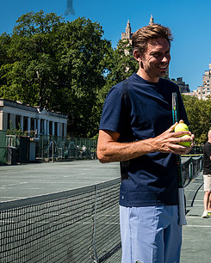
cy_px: 105
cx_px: 148
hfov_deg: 19.3
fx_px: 616
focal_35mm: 79
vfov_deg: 24.1
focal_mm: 32
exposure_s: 1/400
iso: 200
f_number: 8
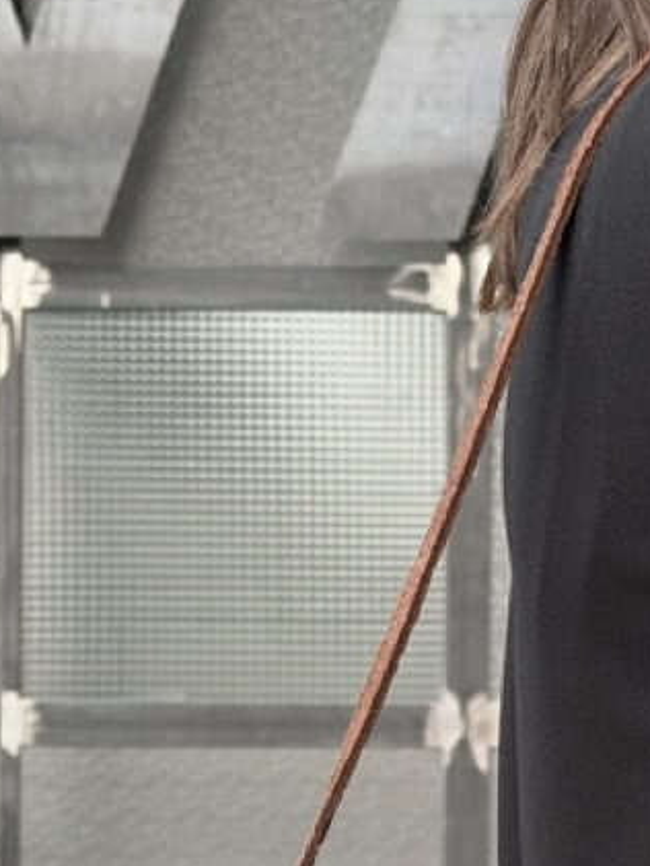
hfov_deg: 10.1
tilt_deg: -0.4
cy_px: 1039
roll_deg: -0.3
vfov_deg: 13.2
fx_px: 3653
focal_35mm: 146
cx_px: 710
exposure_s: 1/60
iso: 200
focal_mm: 6.76
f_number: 1.78
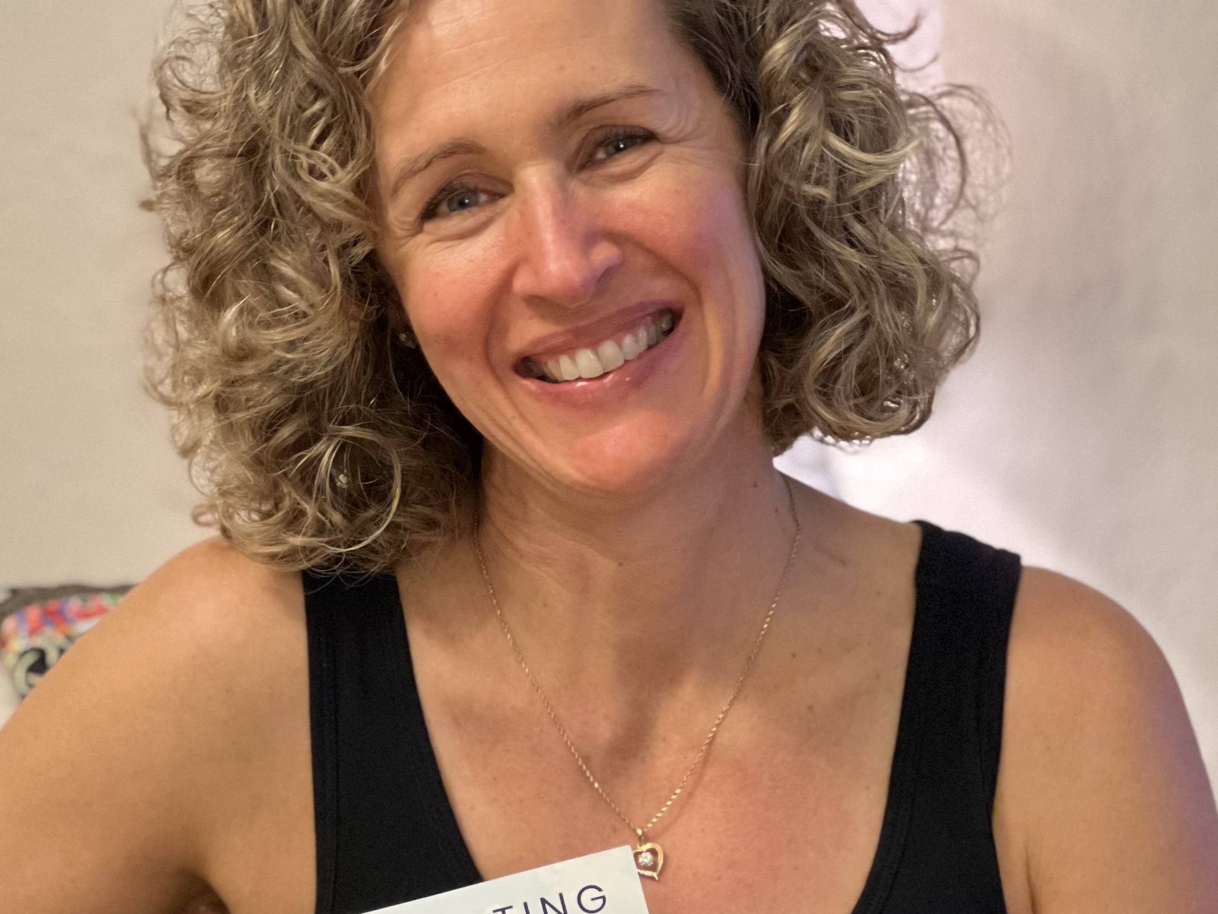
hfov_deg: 14.7
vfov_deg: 11.0
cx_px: 526
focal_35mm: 134
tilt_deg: -8.5
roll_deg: +2.3
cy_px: 840
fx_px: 4715
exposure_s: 1/15
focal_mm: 9
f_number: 2.8
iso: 640
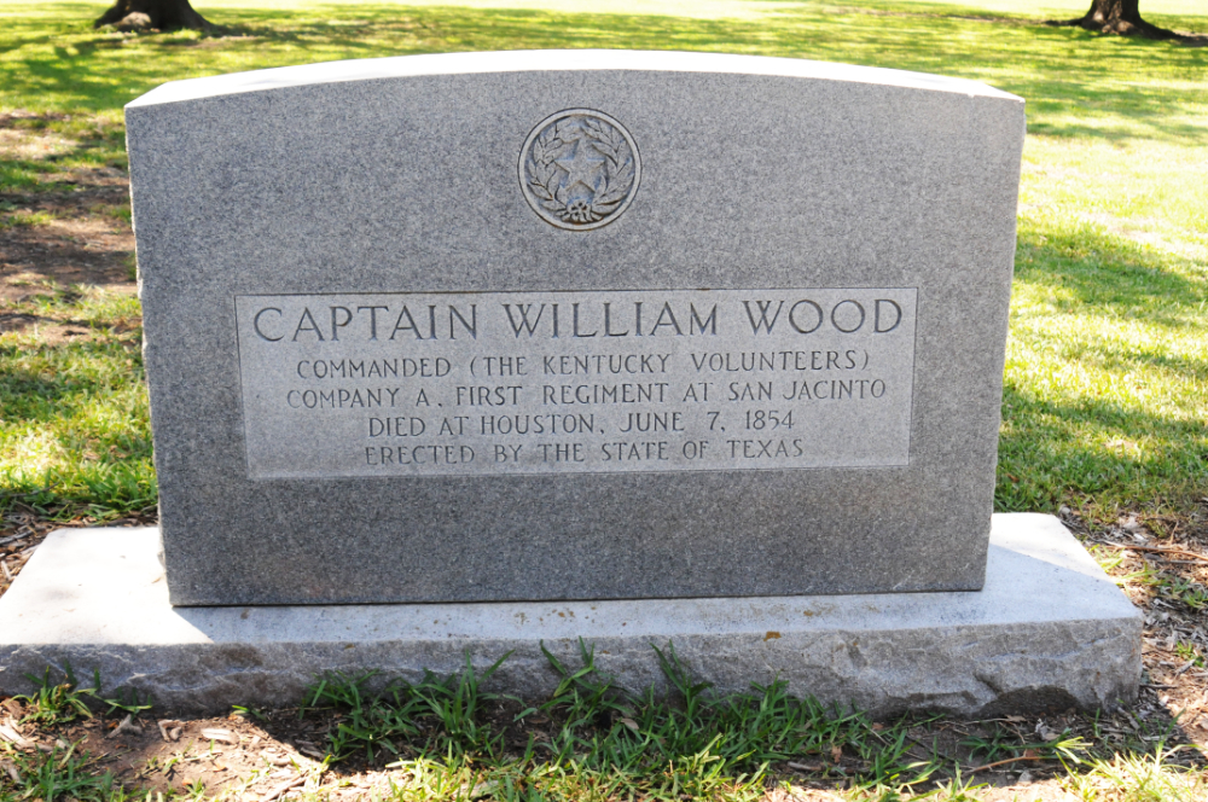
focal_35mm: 42
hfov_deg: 46.5
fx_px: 1407
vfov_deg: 31.8
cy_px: 401
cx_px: 604
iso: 800
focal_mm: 28
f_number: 6.3
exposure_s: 1/640
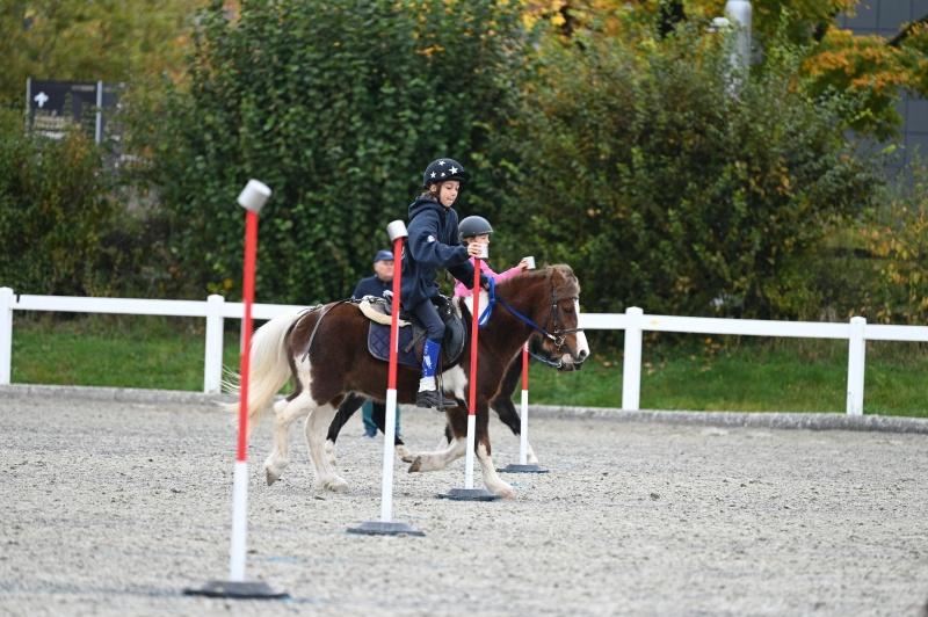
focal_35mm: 270
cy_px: 308
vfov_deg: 5.1
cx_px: 464
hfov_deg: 7.6
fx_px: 6954
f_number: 5.3
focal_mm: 270
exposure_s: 1/800
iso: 1600
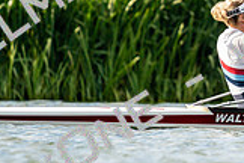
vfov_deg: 0.6
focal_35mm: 2147
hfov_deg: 1.0
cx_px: 414
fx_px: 14551
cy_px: 73
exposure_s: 1/2000
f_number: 6.3
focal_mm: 600
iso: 400
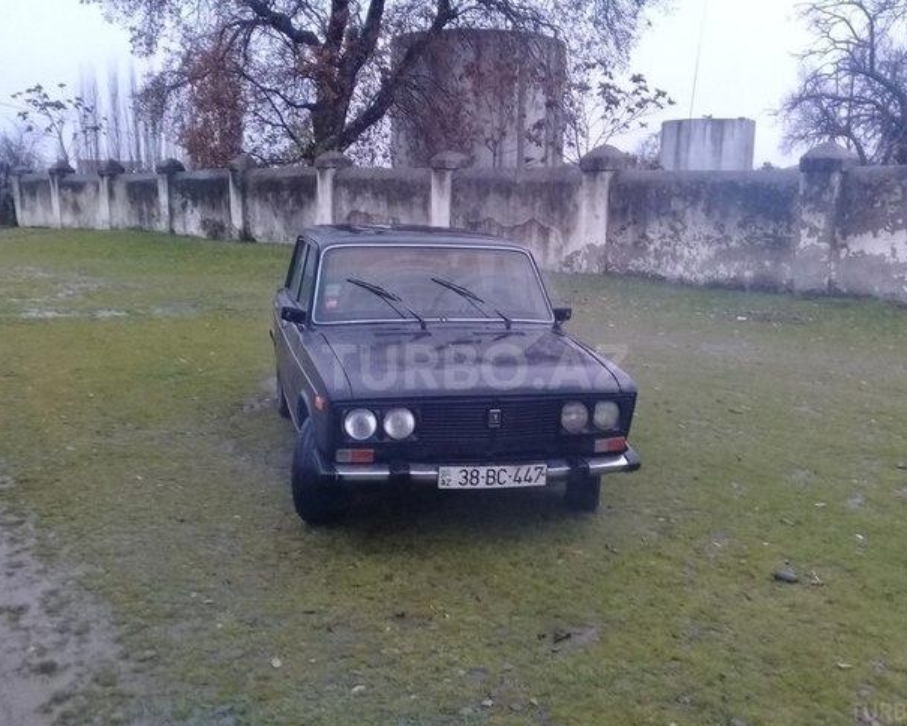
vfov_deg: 44.5
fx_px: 886
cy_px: 367
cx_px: 475
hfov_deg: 54.2
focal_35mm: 33
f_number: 2.2
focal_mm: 3.3
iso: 200
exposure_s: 1/17
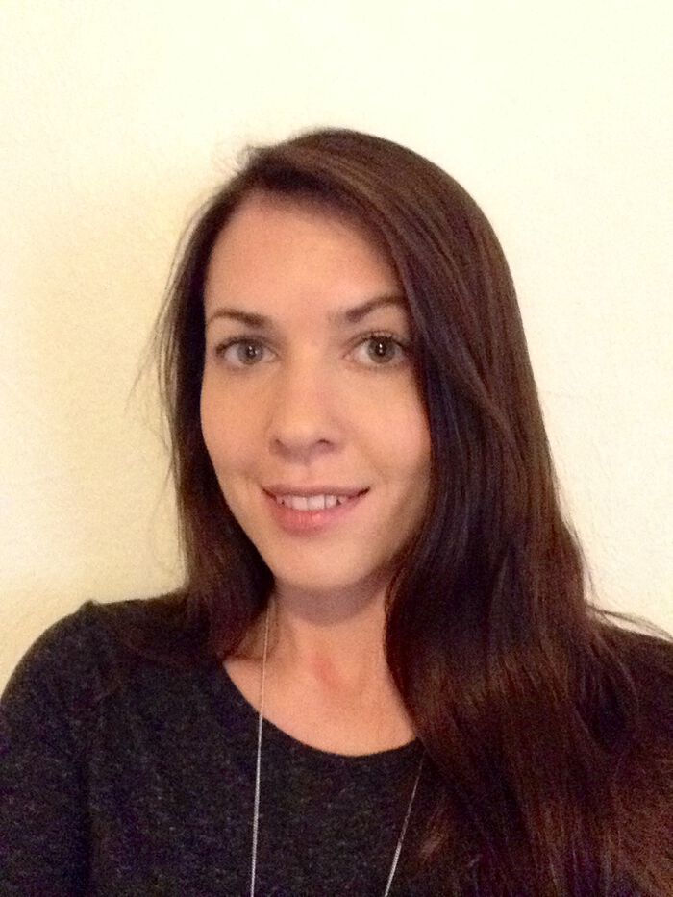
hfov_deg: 40.7
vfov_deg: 52.6
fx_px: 907
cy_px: 448
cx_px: 336
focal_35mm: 35
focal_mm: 2.18
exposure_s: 1/15
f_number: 2.4
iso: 1000
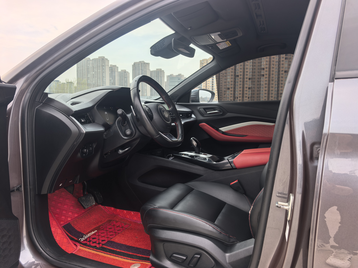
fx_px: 248
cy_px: 134
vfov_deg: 56.8
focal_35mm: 24
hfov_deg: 71.6
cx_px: 179
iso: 50
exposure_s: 1/102
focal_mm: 6.98
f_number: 2
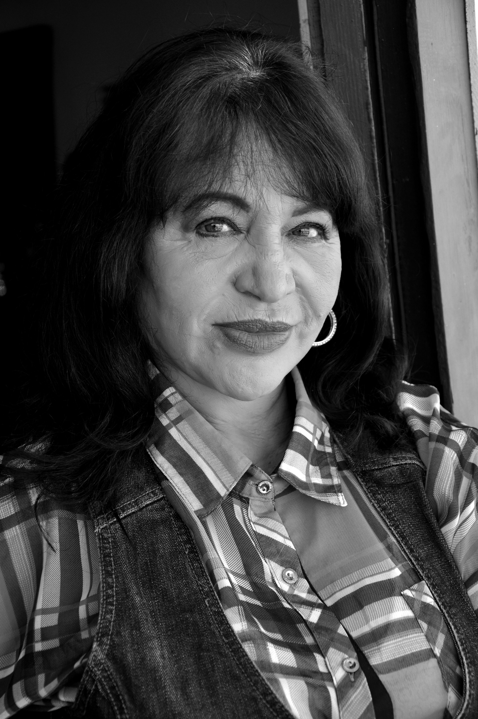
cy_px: 360
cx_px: 239
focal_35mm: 87
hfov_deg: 15.7
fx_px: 1737
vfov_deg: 23.4
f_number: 6.3
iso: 400
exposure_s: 1/250
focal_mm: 58
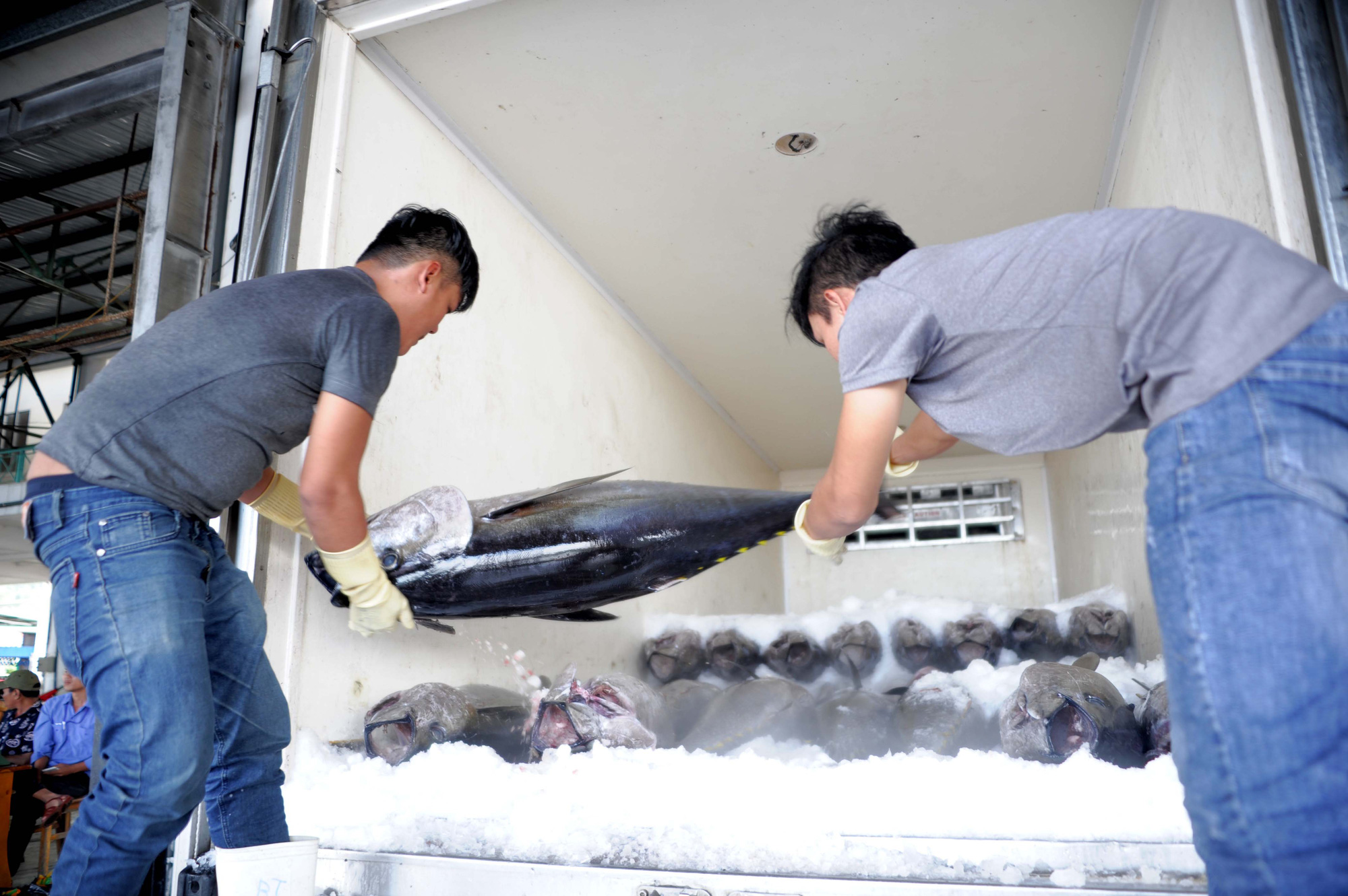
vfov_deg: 53.1
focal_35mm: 24
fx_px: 898
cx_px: 674
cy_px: 448
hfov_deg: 73.8
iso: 200
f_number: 2.8
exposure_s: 1/80
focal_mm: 24
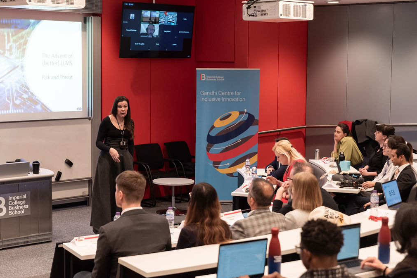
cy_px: 139
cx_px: 211
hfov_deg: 28.5
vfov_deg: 19.2
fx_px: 822
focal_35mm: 71
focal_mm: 70
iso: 1250
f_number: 4.5
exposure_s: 1/200
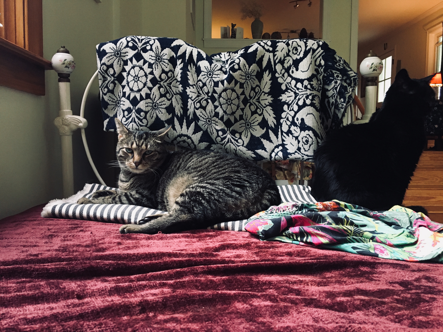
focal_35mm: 29
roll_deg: -0.1
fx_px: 371
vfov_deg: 48.2
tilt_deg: -3.9
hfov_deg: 61.7
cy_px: 166
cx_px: 222
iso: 160
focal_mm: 4.15
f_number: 2.2
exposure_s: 1/30
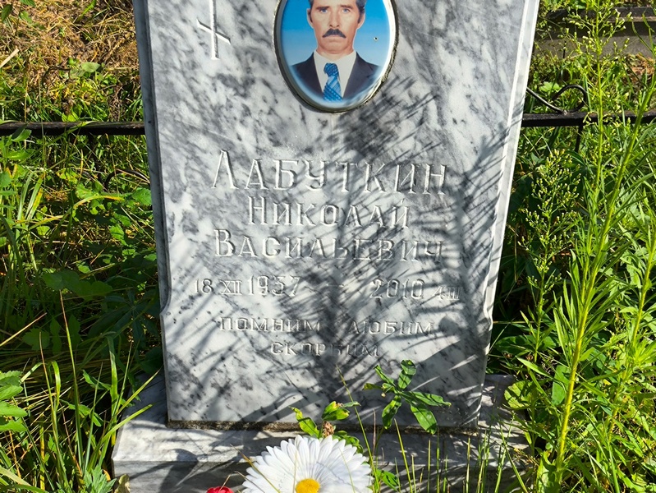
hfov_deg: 38.2
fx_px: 948
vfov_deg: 29.1
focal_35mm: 50
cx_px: 328
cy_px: 246
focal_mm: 4.71
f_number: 1.7
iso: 50
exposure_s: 1/1158
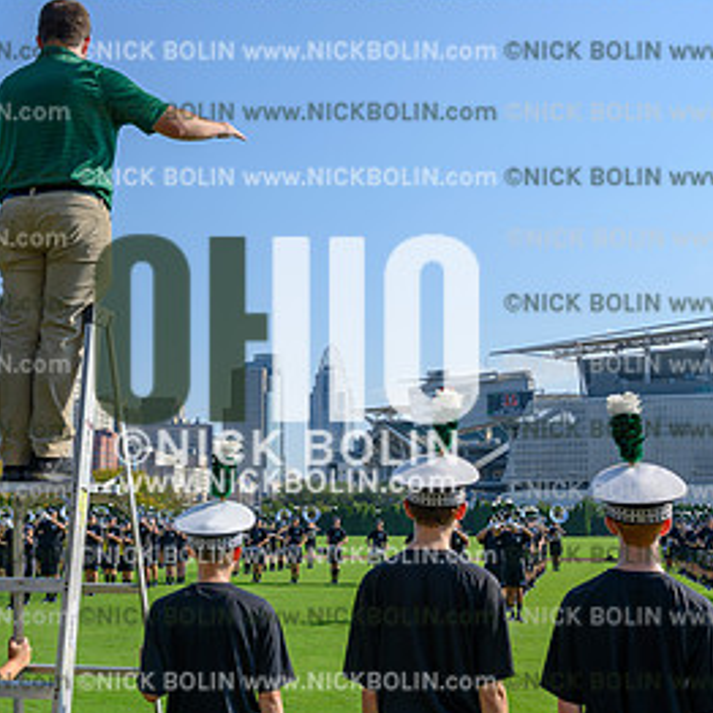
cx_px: 286
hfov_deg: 34.6
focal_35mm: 49
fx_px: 1142
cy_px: 366
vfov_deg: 34.7
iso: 80
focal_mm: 26
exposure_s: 1/400
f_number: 7.1
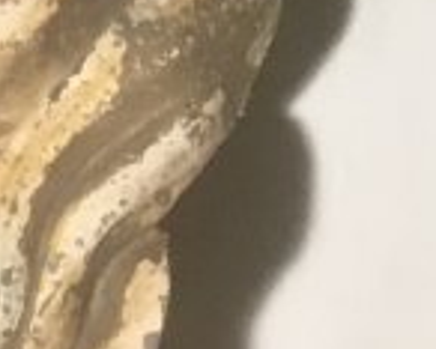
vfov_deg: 6.2
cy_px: 361
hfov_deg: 7.2
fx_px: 3215
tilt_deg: -31.2
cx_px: -672
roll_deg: +5.5
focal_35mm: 249
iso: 100
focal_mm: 3.3
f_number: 2.4
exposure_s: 1/33
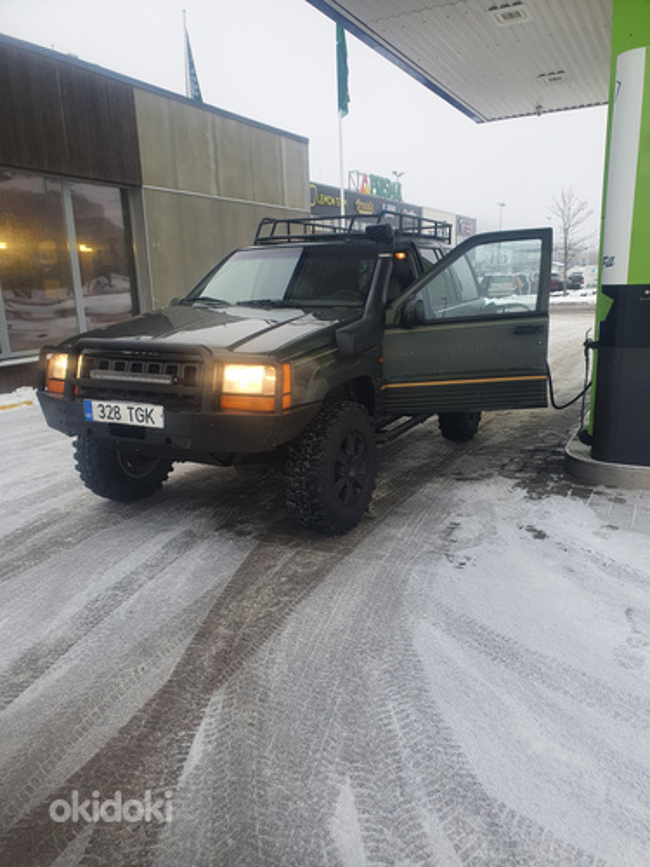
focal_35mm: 26
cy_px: 434
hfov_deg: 53.1
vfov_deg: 67.3
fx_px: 651
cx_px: 325
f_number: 2.4
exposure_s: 1/100
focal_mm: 4.32
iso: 50
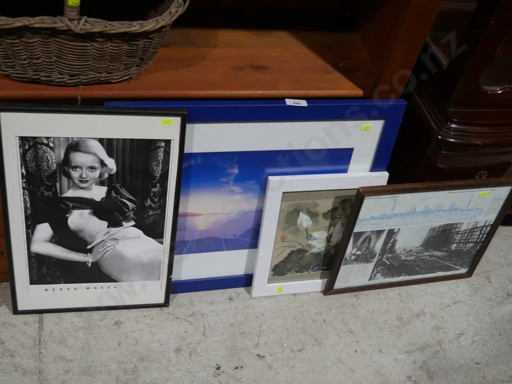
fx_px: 651
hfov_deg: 42.9
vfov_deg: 32.9
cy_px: 192
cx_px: 256
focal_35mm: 44
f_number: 4.7
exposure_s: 1/60
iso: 250
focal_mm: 22
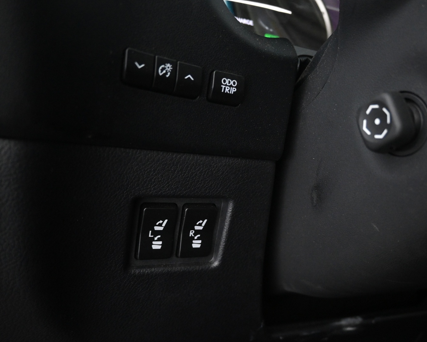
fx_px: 421
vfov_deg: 44.2
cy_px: 172
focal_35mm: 33
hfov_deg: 53.4
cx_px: 259
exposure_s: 1/30
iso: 4000
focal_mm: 19.5
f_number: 3.8
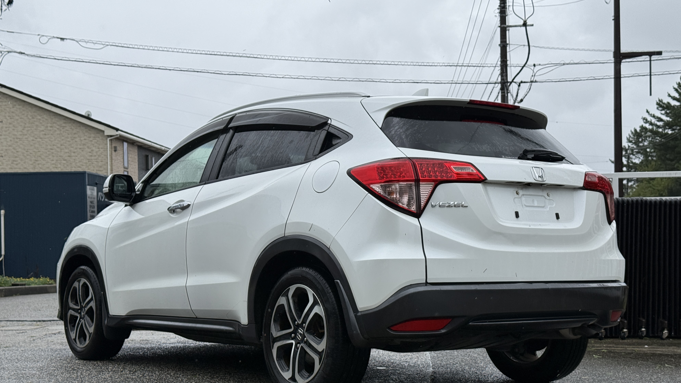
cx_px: 343
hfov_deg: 39.2
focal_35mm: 53
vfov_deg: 22.6
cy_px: 229
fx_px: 957
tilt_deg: +1.5
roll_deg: +1.5
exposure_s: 1/2762
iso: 64
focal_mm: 6.76
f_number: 1.78
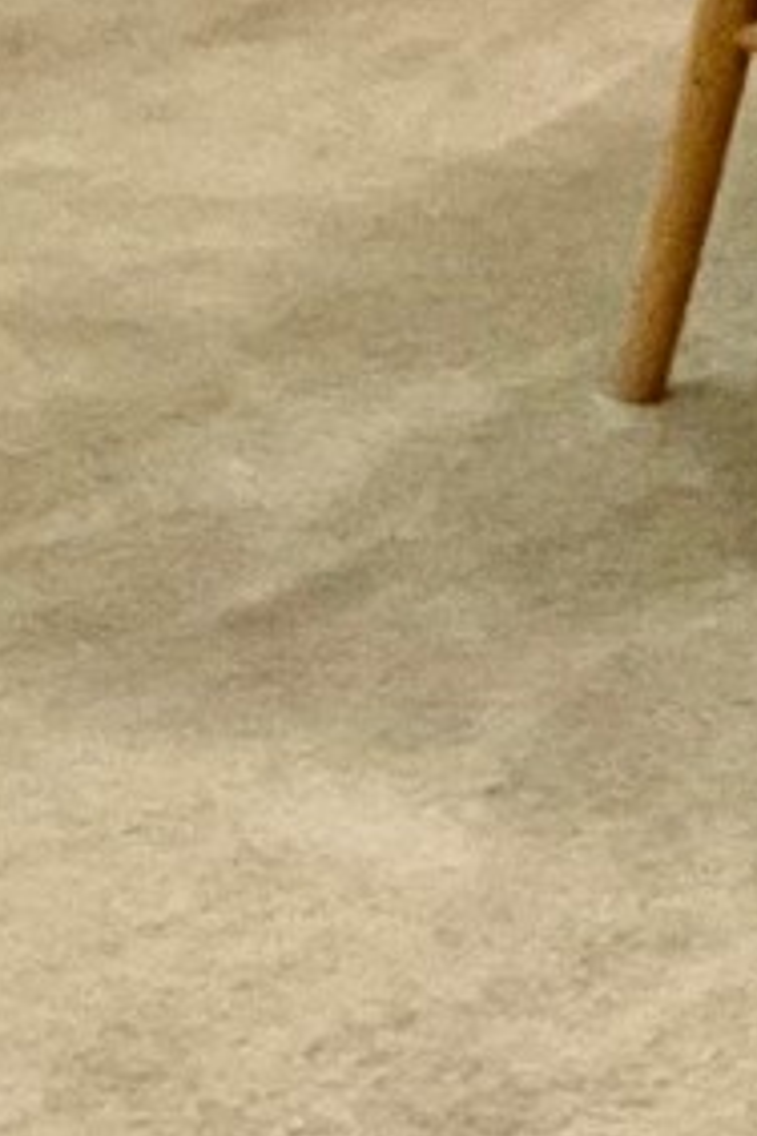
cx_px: 3262
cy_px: -1301
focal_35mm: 219
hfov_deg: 5.3
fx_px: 6907
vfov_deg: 8.8
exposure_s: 1/40
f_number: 1.8
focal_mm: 3
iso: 200
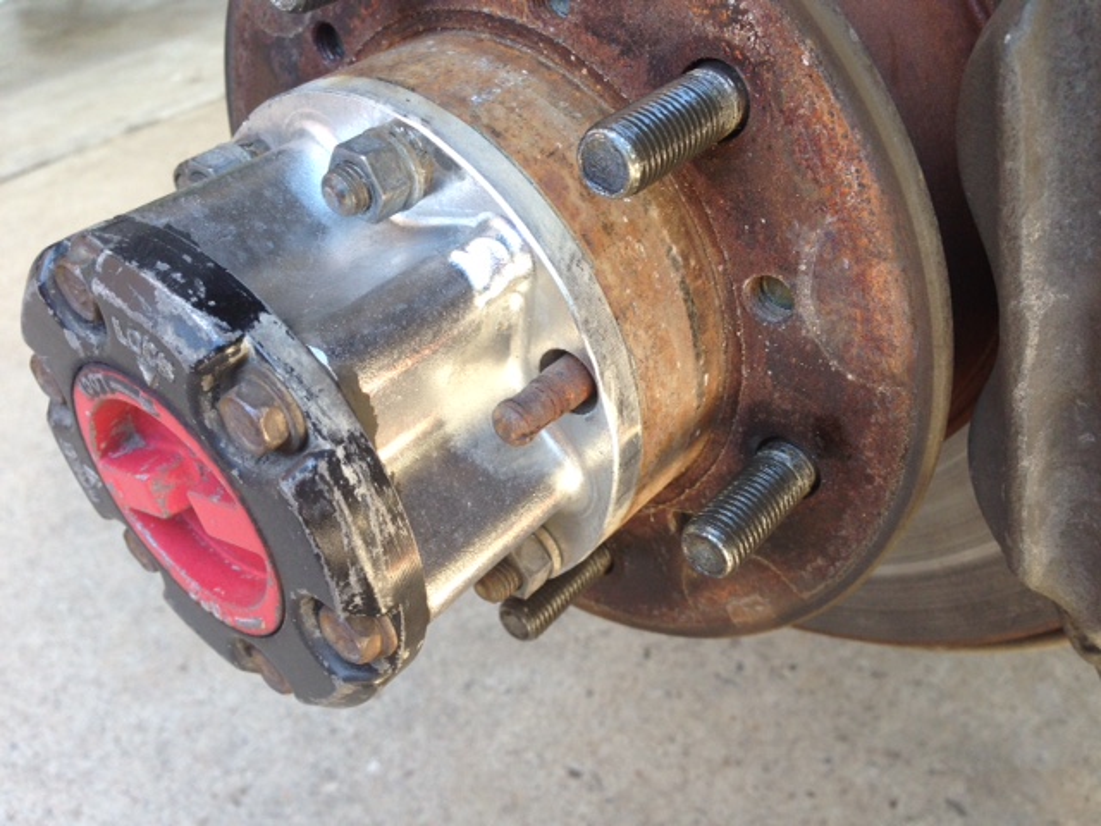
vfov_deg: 42.9
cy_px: 413
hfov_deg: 55.4
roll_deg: +6.8
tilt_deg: -37.1
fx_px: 1050
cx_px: 550
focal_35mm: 33
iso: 64
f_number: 2.4
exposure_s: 1/60
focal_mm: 4.12
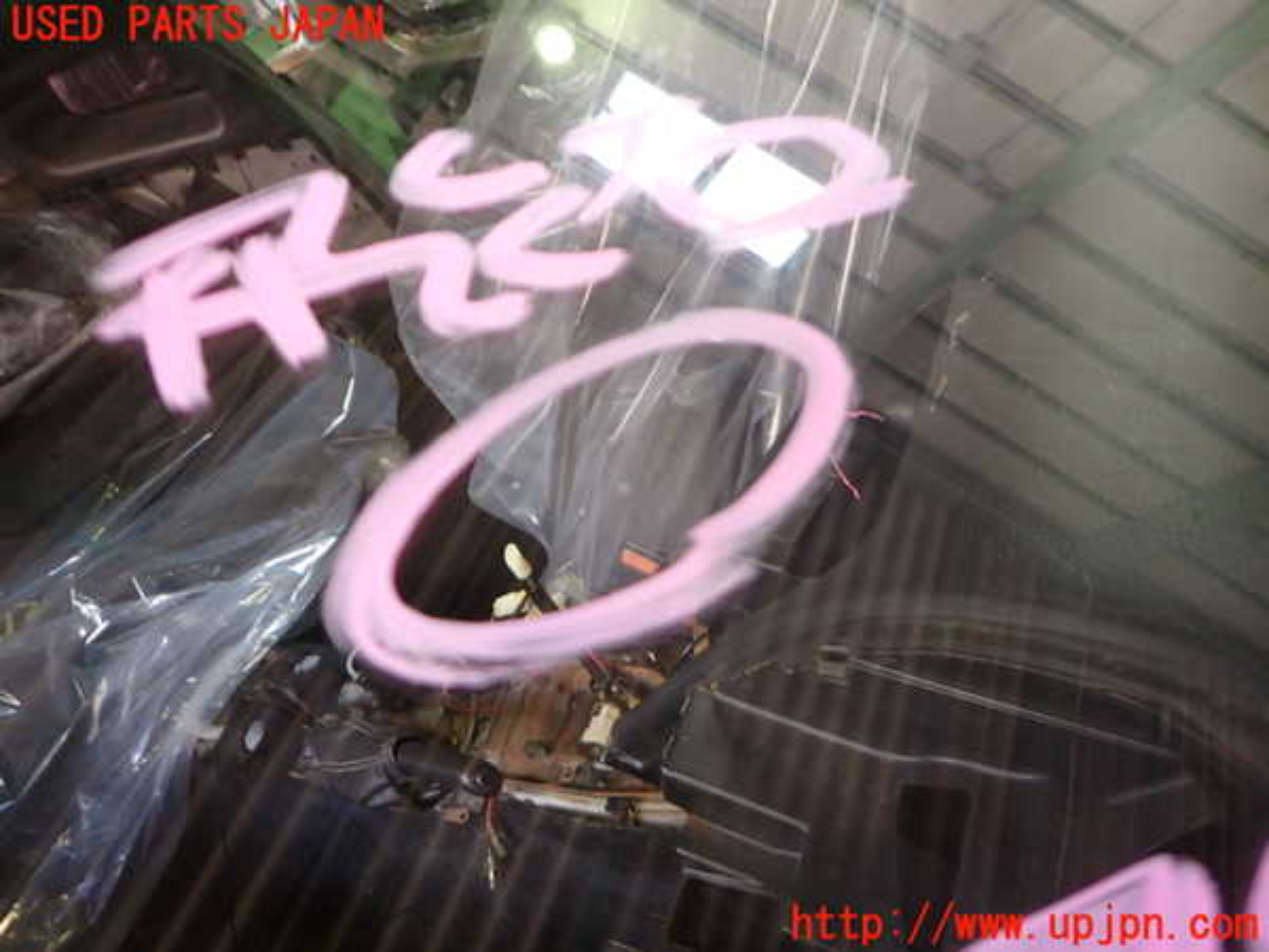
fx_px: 916
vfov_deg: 54.9
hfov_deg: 69.4
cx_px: 634
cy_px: 476
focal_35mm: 25
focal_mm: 4.5
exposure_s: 1/50
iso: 200
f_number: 2
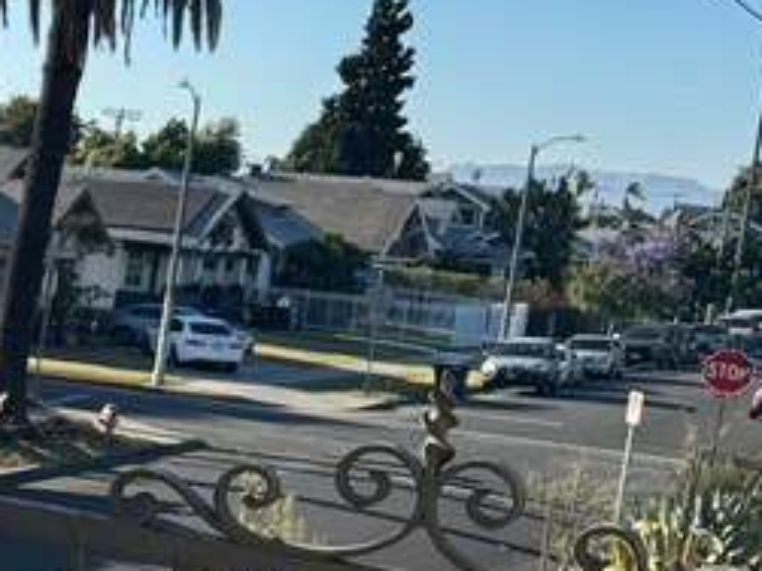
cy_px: 471
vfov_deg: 15.0
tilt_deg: -9.6
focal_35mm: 98
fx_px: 2156
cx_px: -613
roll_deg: -4.7
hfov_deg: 16.7
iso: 80
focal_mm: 6.76
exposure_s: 1/2506
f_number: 1.78
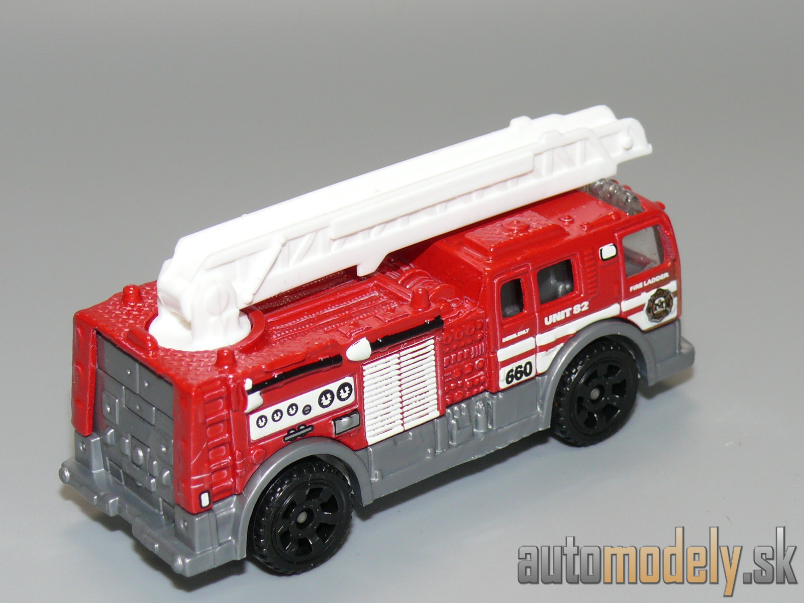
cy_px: 302
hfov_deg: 19.3
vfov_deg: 14.5
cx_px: 402
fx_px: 2369
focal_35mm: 102
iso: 100
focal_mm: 13.4
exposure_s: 1/30
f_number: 4
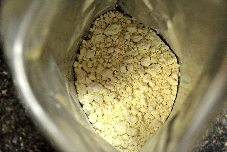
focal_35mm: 42
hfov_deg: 46.4
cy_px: 76
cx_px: 114
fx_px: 265
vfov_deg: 31.9
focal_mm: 28
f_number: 4.5
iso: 3200
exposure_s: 1/30
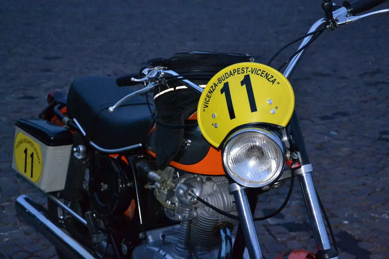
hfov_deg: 27.0
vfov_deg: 18.2
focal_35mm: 75
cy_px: 130
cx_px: 194
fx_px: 810
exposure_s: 1/60
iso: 3200
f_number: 5
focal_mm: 50
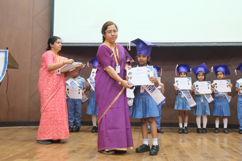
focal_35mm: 41
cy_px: 80
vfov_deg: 32.6
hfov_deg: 47.4
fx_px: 276
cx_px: 121
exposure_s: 1/100
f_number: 4.4
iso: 10000
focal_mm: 27.1
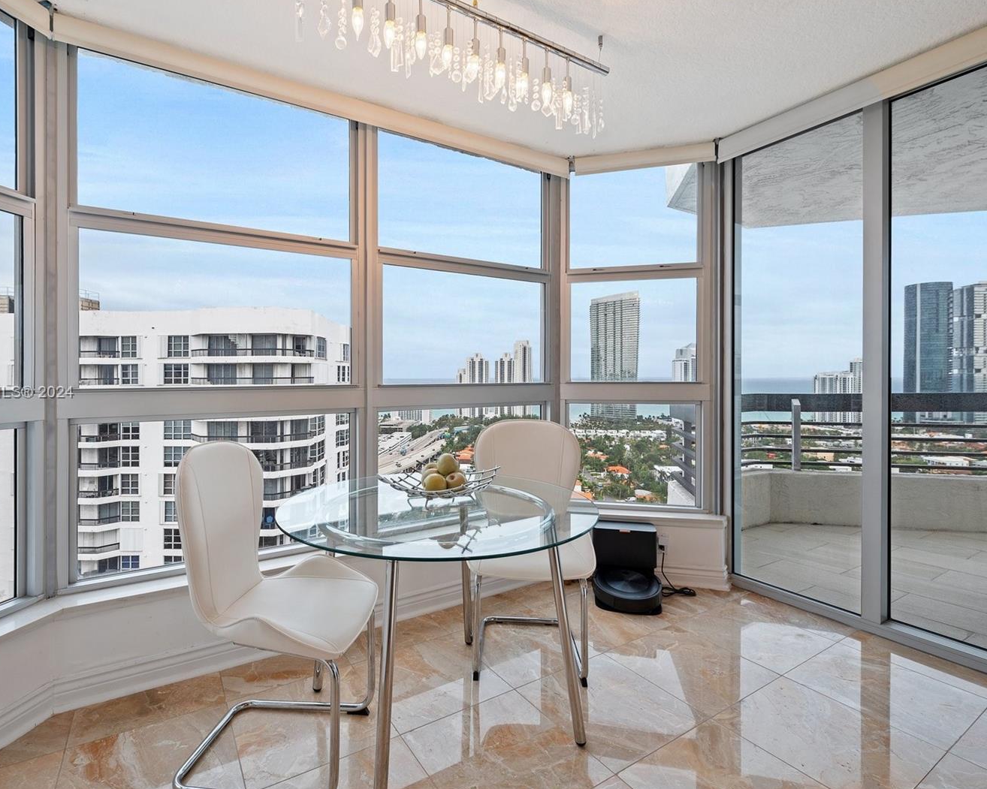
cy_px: 394
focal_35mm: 16
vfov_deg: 80.4
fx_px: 467
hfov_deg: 92.7
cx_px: 434
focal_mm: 14
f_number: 8
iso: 200
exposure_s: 1/30
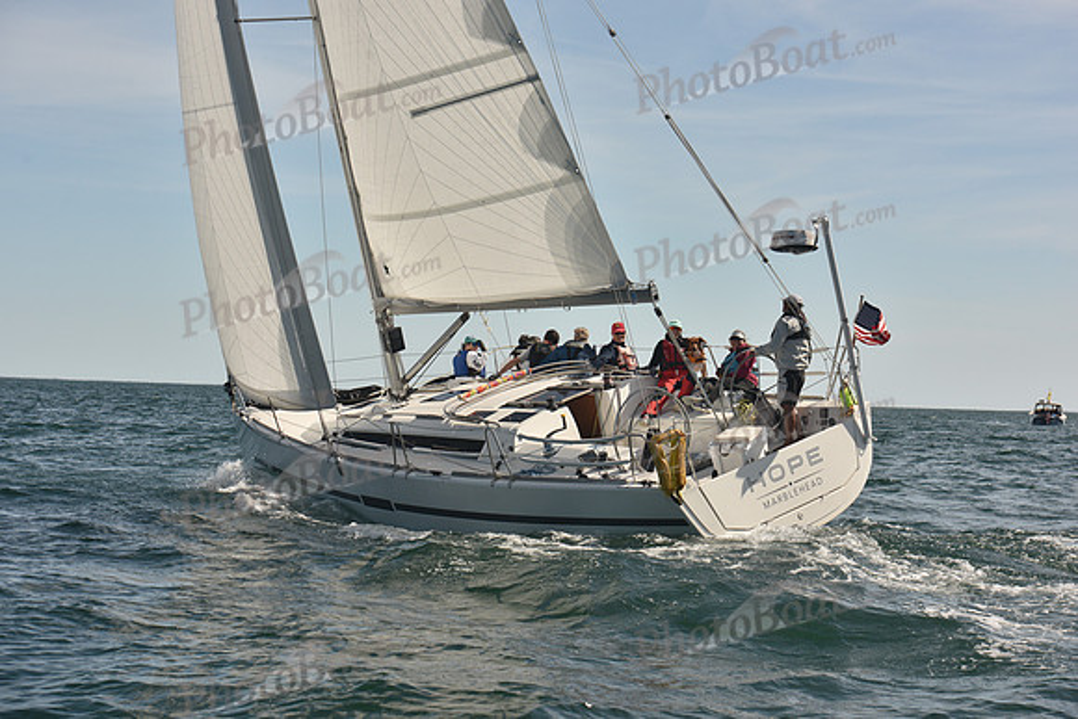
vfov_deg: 19.5
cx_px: 539
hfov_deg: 28.8
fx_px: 2097
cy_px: 360
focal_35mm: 70
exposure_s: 1/640
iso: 250
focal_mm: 70
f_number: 8
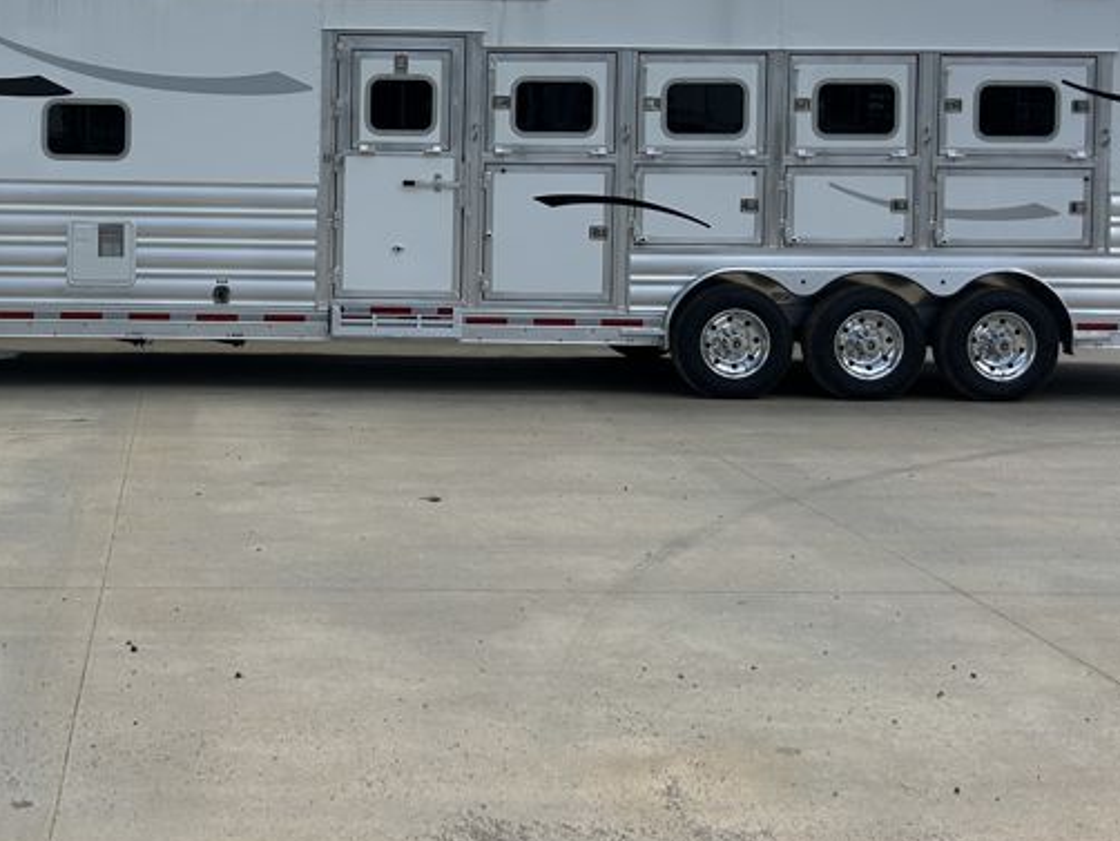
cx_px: 241
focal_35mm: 53
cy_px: 194
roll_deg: -0.2
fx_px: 1716
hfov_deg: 35.1
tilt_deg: -0.1
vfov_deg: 27.1
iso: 50
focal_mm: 5.7
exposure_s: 1/5587
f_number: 1.5
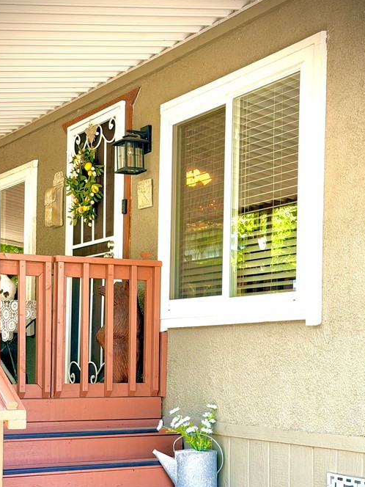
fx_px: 1040
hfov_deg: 19.9
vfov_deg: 26.1
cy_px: 349
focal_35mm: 74
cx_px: 165
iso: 64
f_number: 1.78
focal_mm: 6.76
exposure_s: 1/182
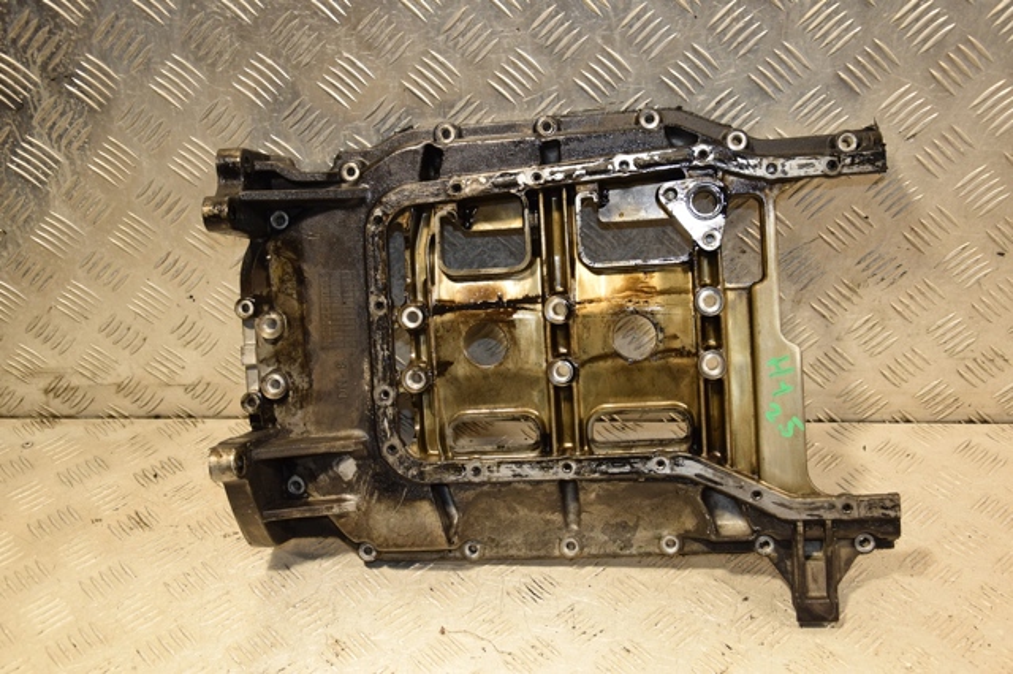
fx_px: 1266
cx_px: 506
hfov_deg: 43.6
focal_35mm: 45
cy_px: 337
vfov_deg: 29.8
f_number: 5
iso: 800
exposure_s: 1/160
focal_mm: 30
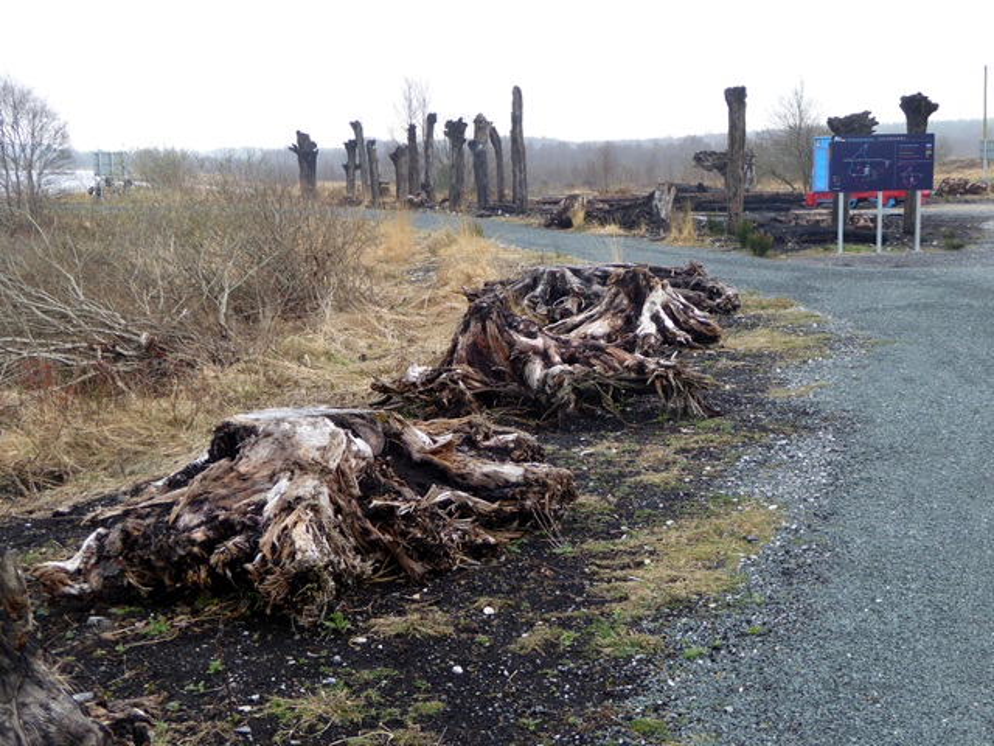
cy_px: 373
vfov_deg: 30.9
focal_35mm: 47
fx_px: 1350
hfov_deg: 40.4
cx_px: 497
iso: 100
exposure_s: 1/60
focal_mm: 8.4
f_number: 4
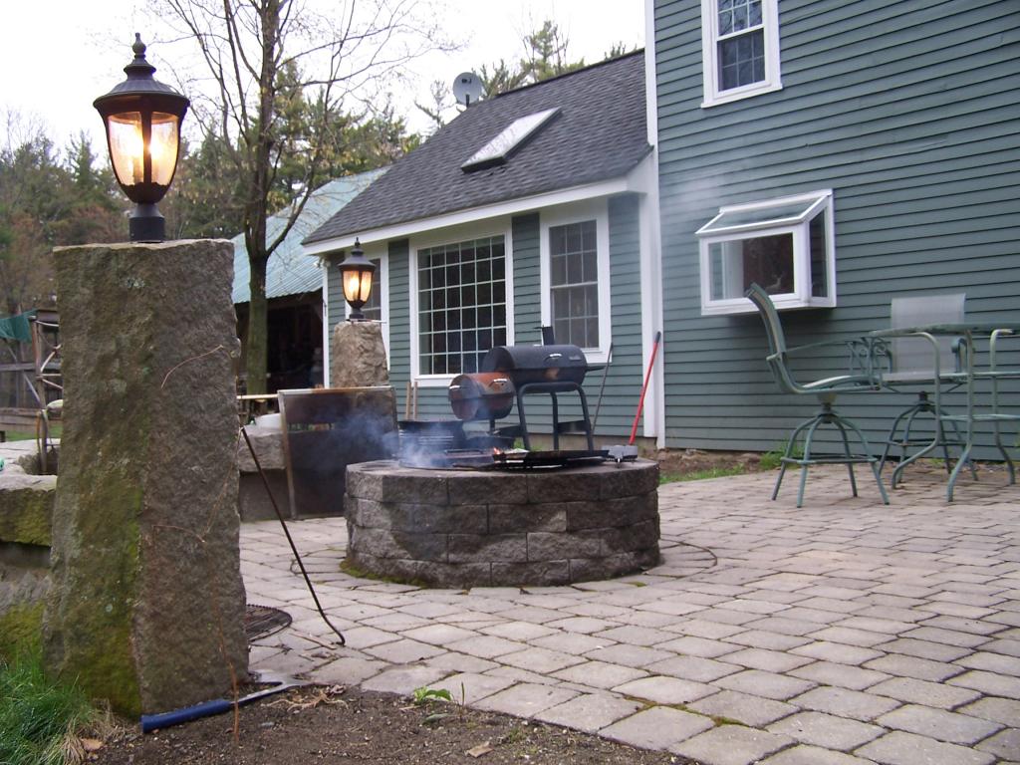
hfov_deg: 49.0
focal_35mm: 38
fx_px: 1120
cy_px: 382
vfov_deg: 37.7
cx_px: 510
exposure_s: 1/60
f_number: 2.8
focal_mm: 6.3
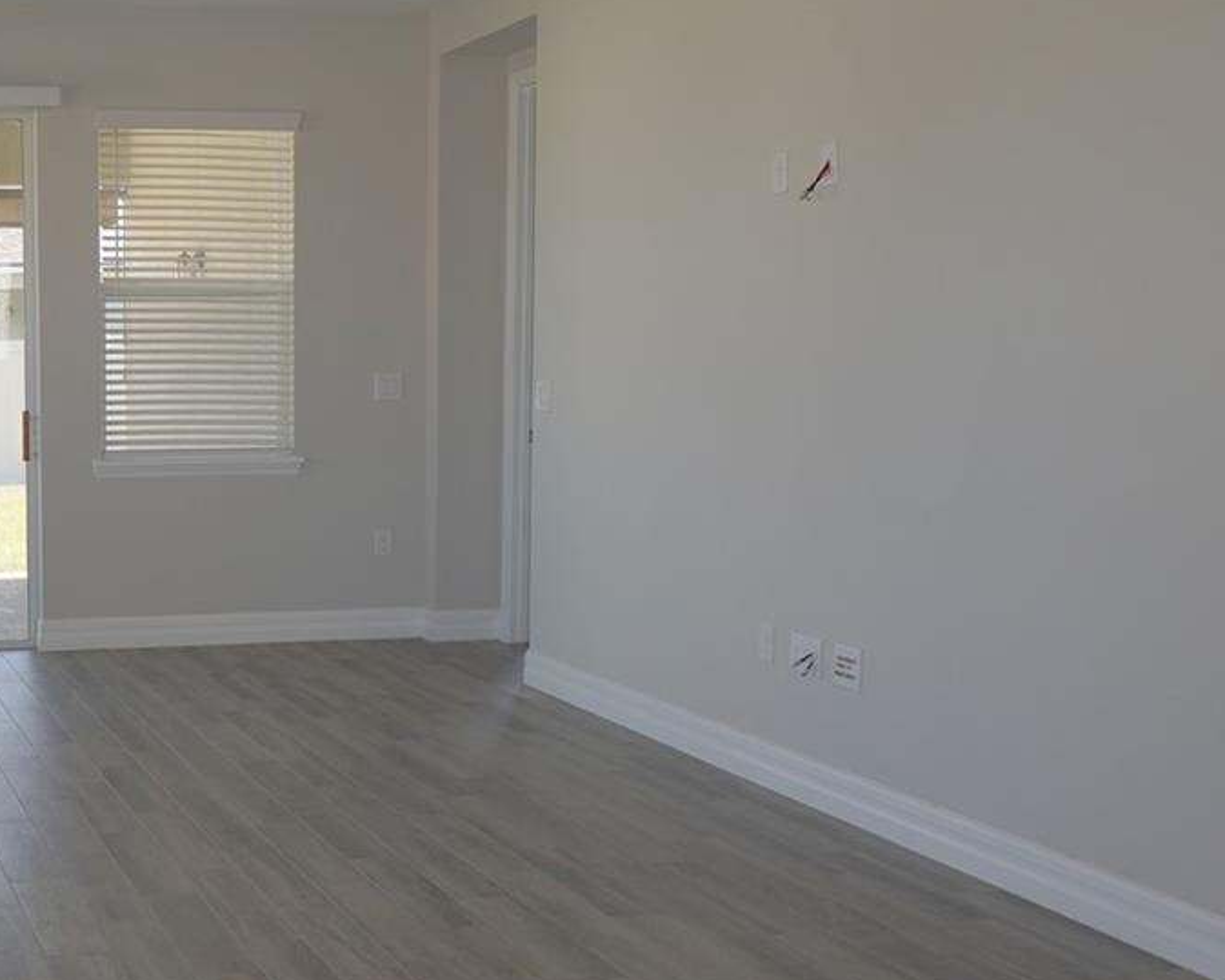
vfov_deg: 30.2
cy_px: 520
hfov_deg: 34.7
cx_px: 76
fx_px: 1817
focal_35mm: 50
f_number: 4
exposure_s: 1/60
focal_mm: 15
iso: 125
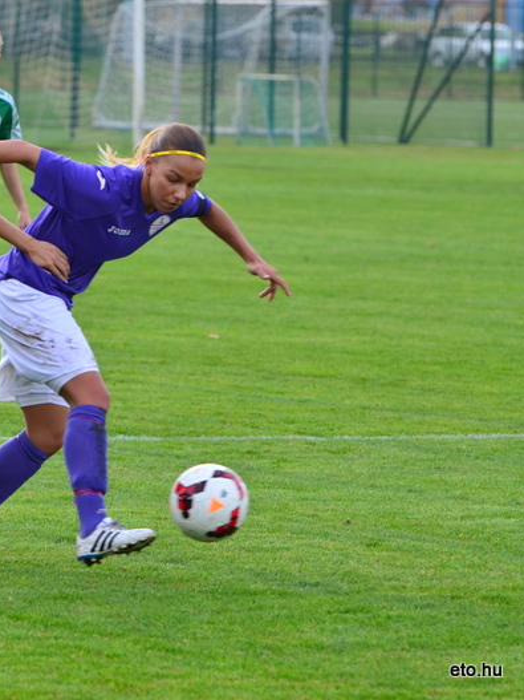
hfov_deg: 4.4
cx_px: -1
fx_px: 6839
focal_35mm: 339
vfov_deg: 5.9
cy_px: 351
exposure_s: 1/640
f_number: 5.6
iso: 400
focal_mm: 155
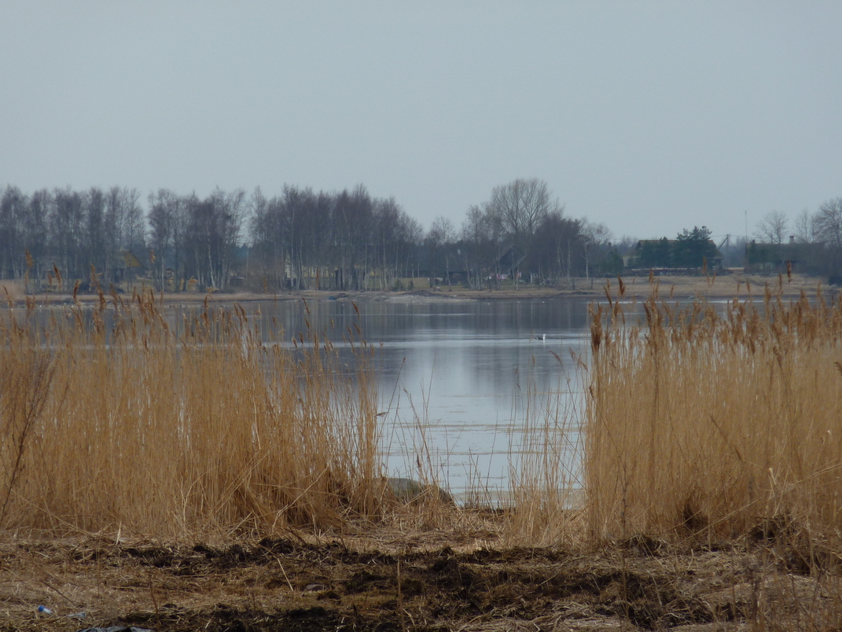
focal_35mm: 336
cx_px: 437
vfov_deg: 4.4
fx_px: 8176
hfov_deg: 5.9
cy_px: 307
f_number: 4.9
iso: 80
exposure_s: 1/400
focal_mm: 49.2
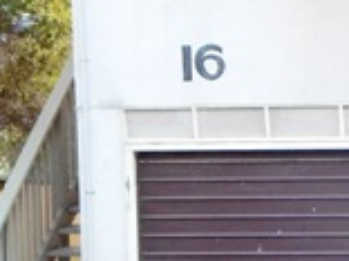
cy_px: 85
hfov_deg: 12.1
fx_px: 1573
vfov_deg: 9.5
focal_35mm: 156
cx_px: 530
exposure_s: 1/50
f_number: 3.4
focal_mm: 6.8
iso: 180
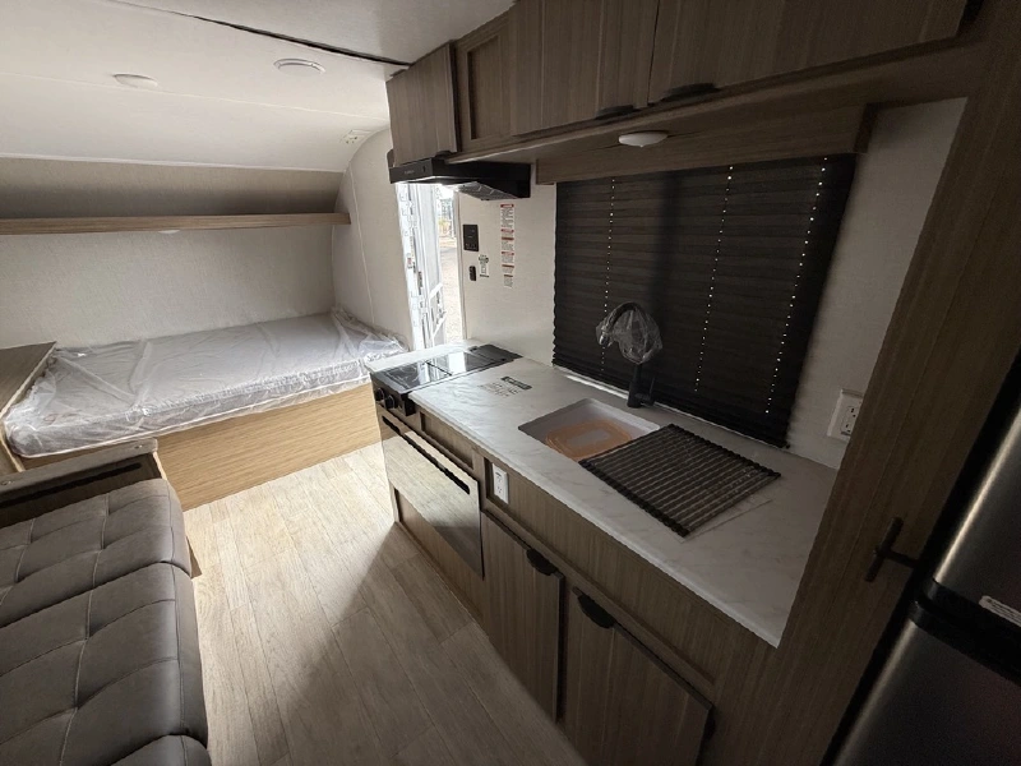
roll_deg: +0.7
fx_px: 413
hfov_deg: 102.1
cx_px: 510
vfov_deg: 85.7
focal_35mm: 14
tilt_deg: -21.1
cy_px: 383
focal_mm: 2.22
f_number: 2.2
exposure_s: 1/99
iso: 80
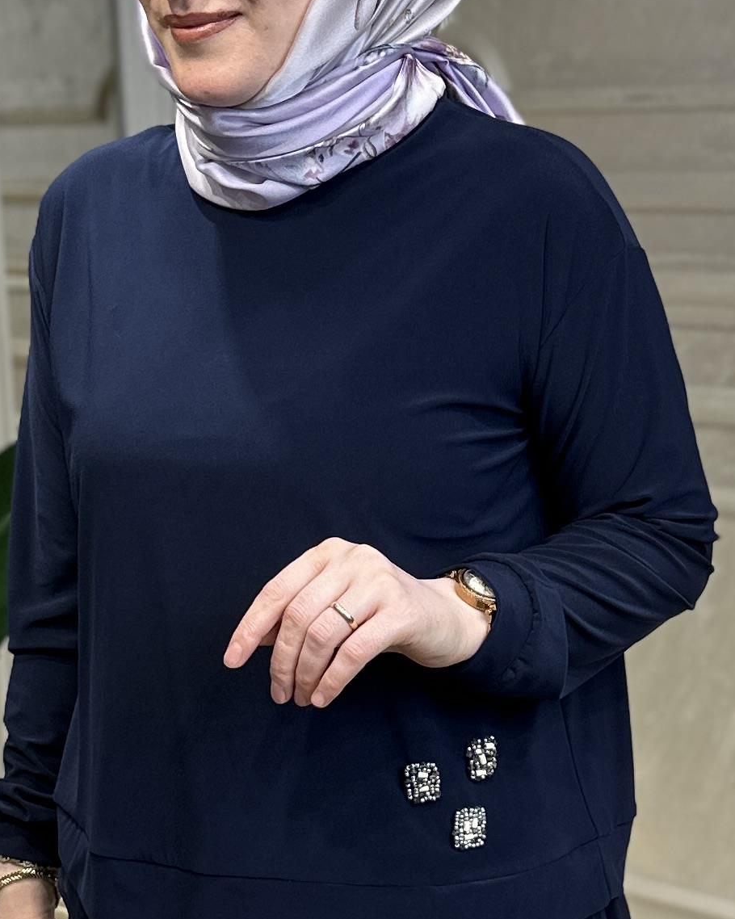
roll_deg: +1.0
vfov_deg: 23.0
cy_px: 563
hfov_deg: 18.5
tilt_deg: -10.7
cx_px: 404
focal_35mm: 83
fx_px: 2257
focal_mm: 6.86
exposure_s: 1/428
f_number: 1.78
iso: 80
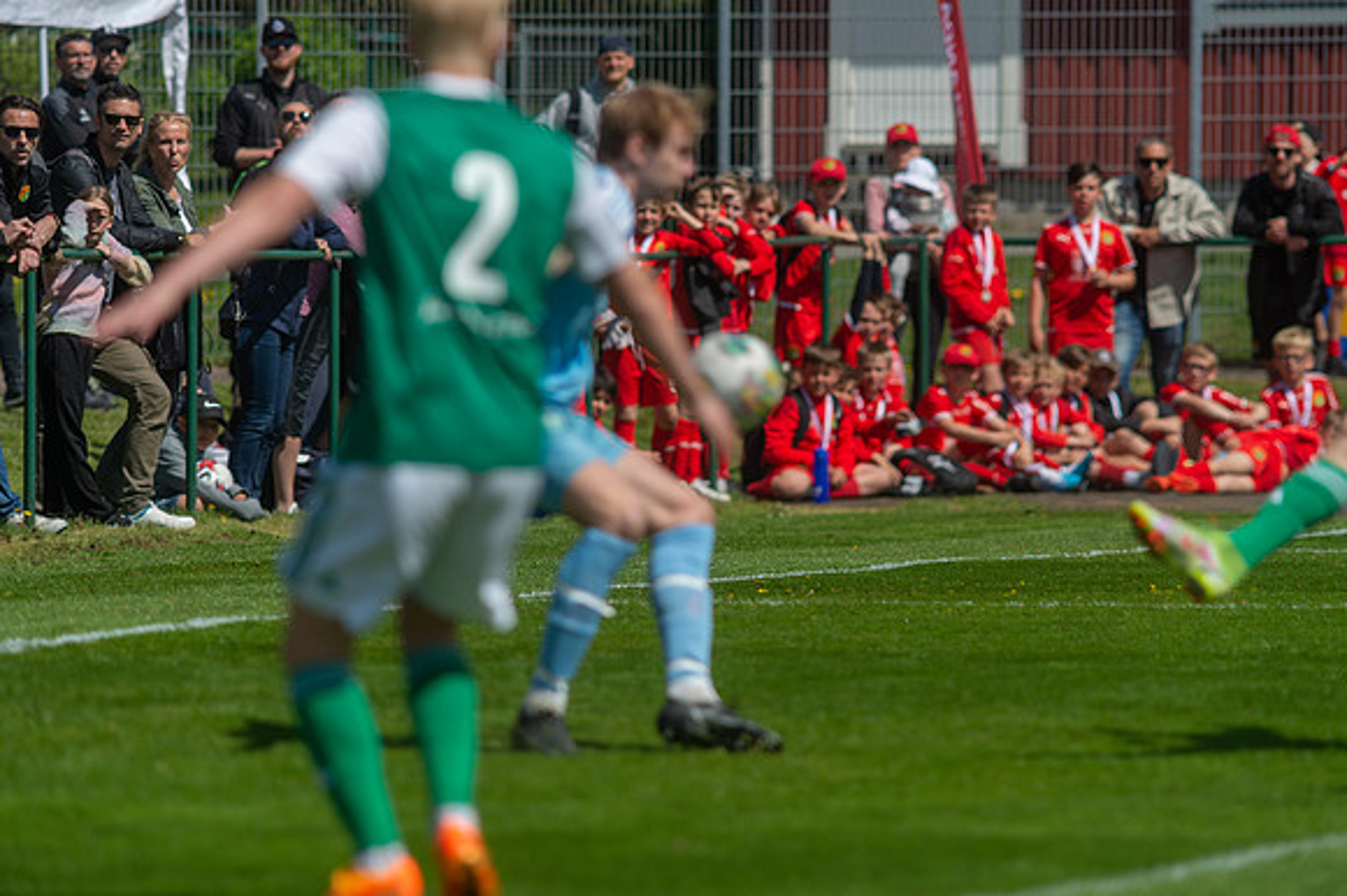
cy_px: 448
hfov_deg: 4.9
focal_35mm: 420
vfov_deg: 3.3
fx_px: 15705
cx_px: 674
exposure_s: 1/1250
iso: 100
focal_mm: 420
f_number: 4
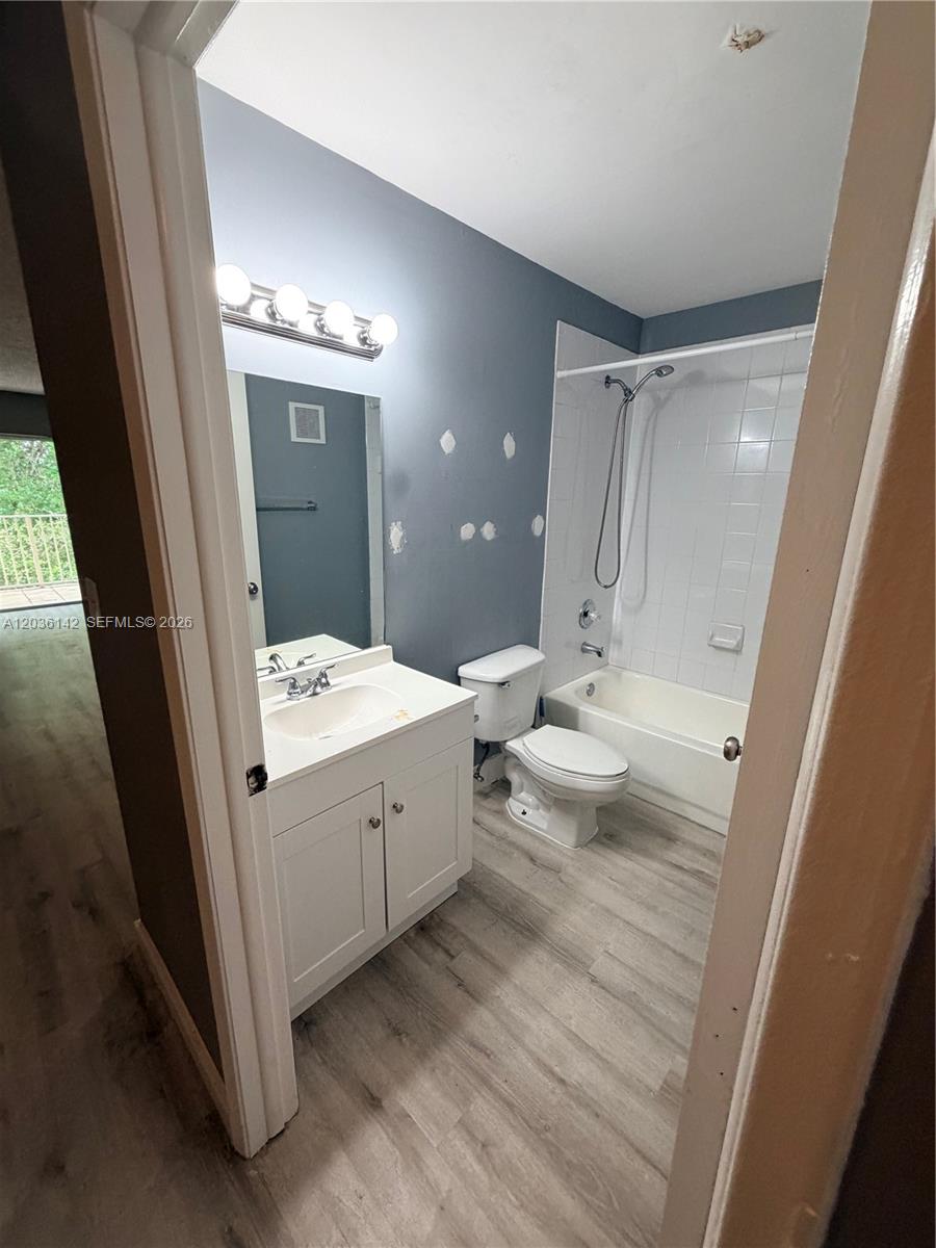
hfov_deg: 85.7
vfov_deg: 102.1
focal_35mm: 14
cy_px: 624
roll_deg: +0.8
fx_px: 505
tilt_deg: -11.7
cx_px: 468
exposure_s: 1/120
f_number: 2.2
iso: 200
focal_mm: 2.22
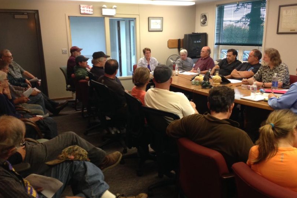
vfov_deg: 37.9
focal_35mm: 35
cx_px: 149
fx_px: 289
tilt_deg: -15.6
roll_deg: +1.3
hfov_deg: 54.4
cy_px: 102
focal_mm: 4.12
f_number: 2.4
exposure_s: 1/20
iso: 80
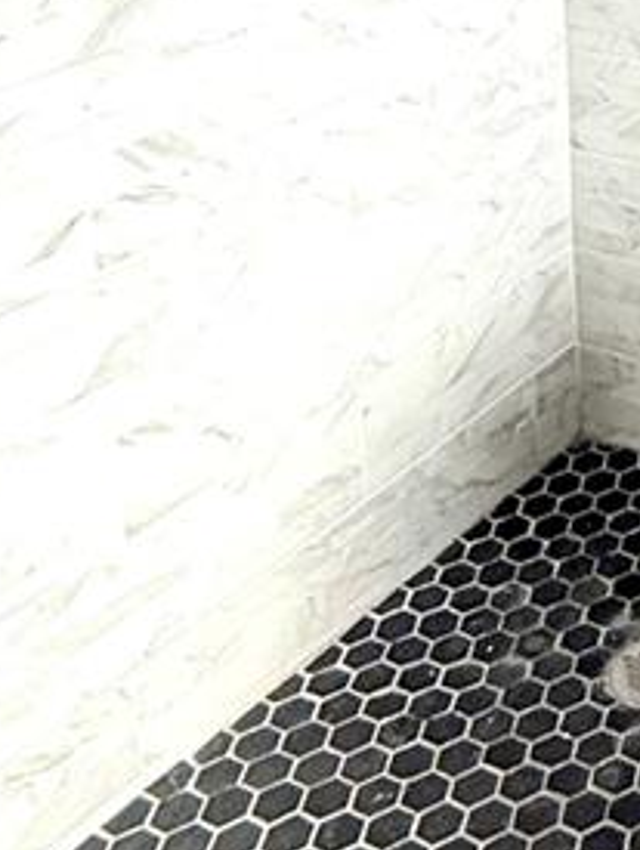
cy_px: -244
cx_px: 1045
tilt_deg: -8.9
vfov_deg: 26.9
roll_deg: -1.8
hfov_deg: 19.8
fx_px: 1500
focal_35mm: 61
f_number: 2.2
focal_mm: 2.22
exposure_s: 1/120
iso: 320
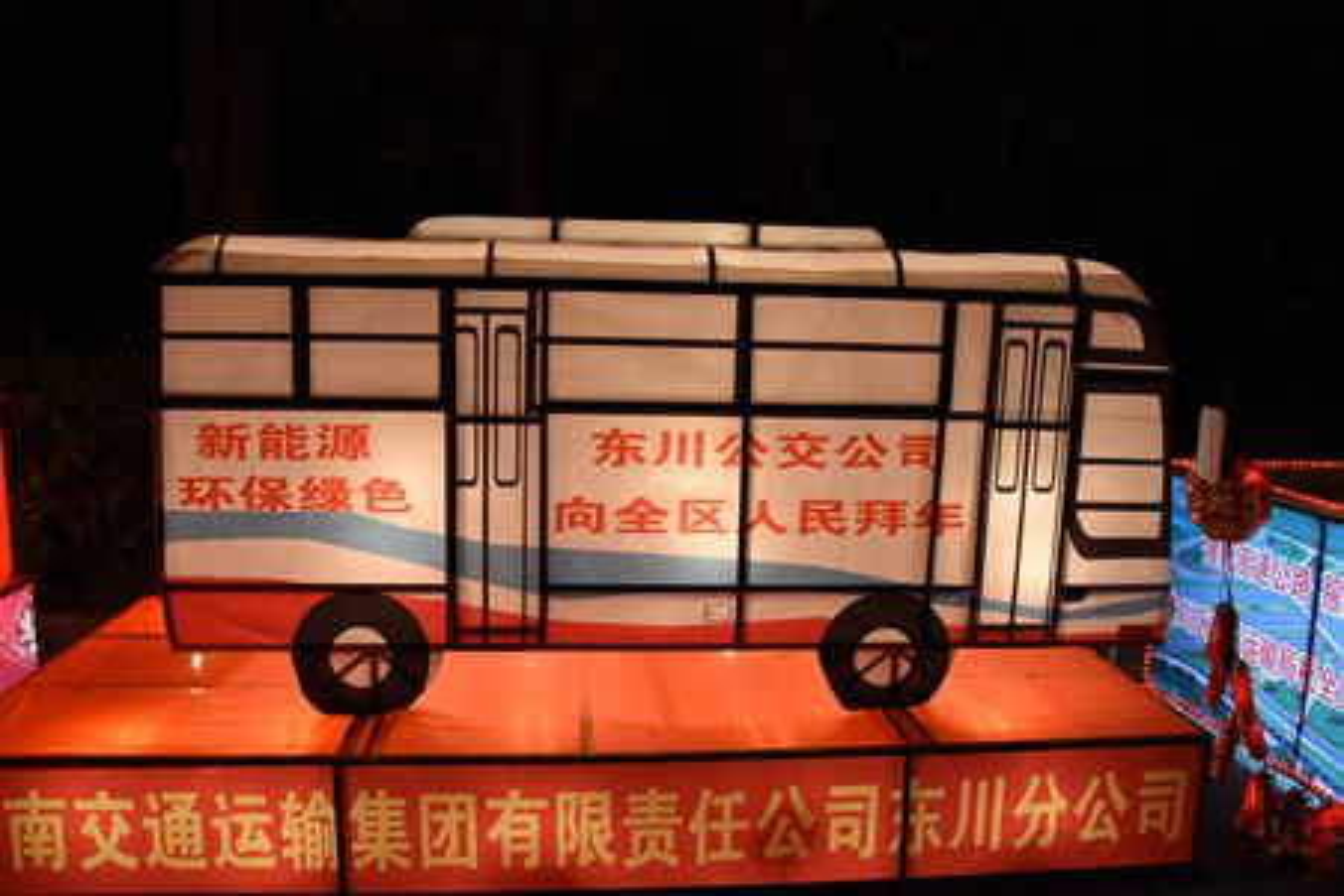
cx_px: 672
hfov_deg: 65.5
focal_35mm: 28
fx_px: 1046
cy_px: 448
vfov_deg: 46.4
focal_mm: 28
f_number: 5.6
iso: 1600
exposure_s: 1/80
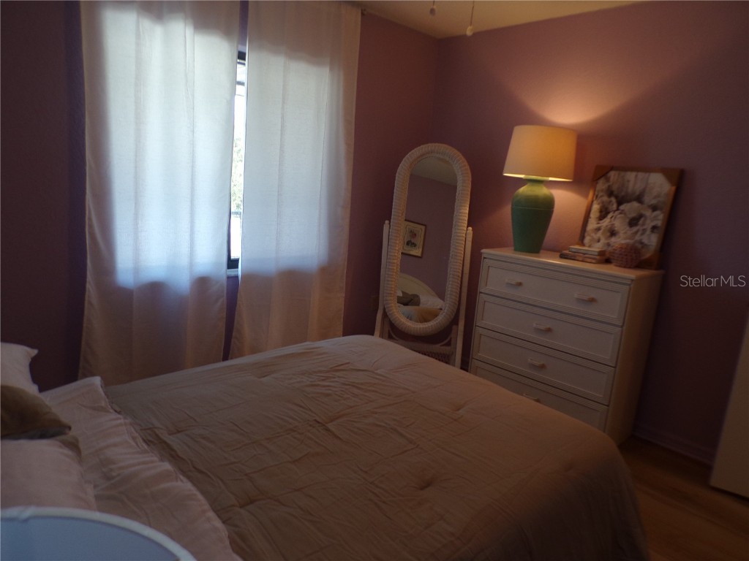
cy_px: 280
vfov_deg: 56.8
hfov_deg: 71.6
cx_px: 374
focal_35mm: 24
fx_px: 519
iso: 80
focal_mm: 4.3
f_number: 3
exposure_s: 1/34
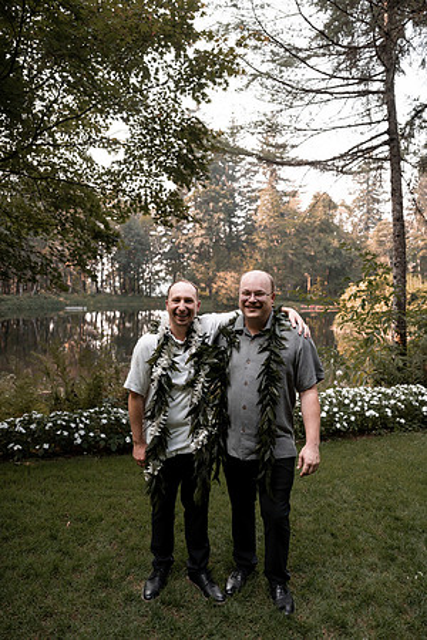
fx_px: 427
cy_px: 320
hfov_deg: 53.1
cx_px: 214
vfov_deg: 73.7
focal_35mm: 24
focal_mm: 24
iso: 250
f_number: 2.8
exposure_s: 1/640
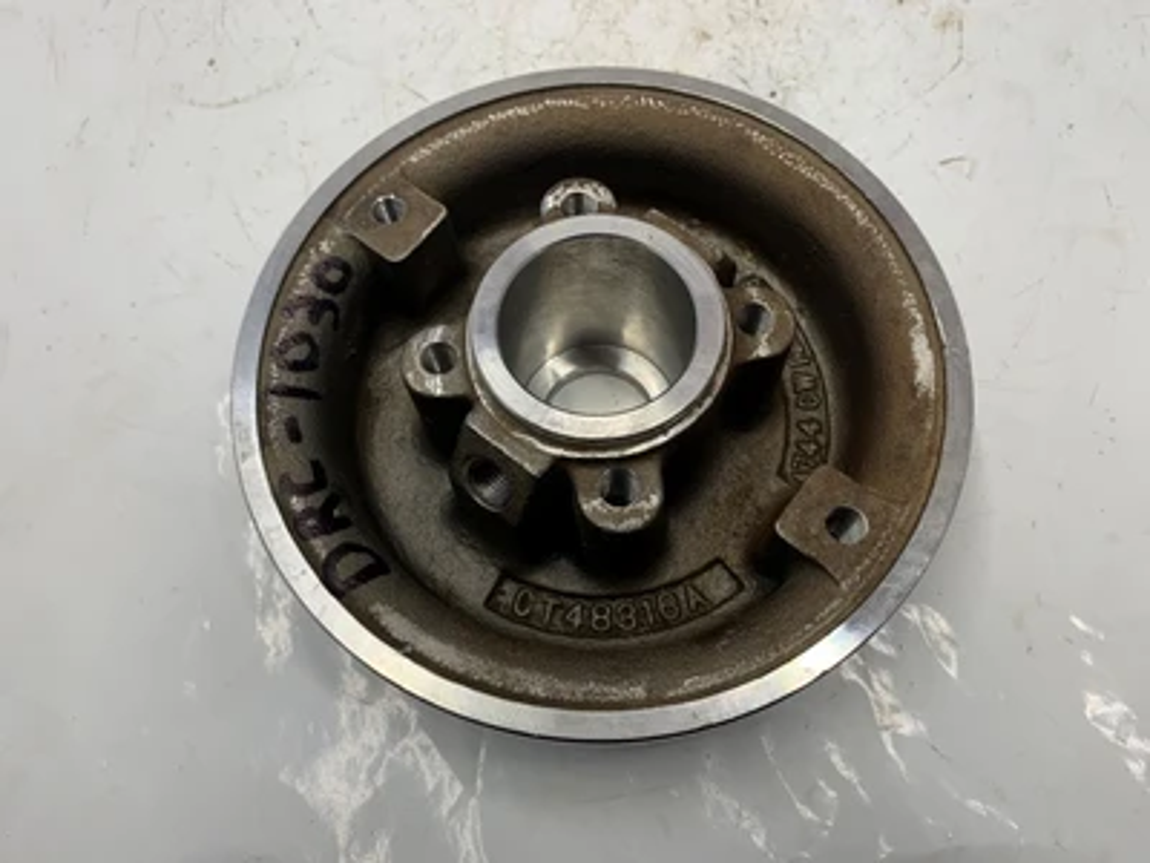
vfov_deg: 53.1
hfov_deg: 67.3
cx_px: 575
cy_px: 432
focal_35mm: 26
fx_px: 864
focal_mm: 4.25
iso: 50
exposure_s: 1/122
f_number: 1.8
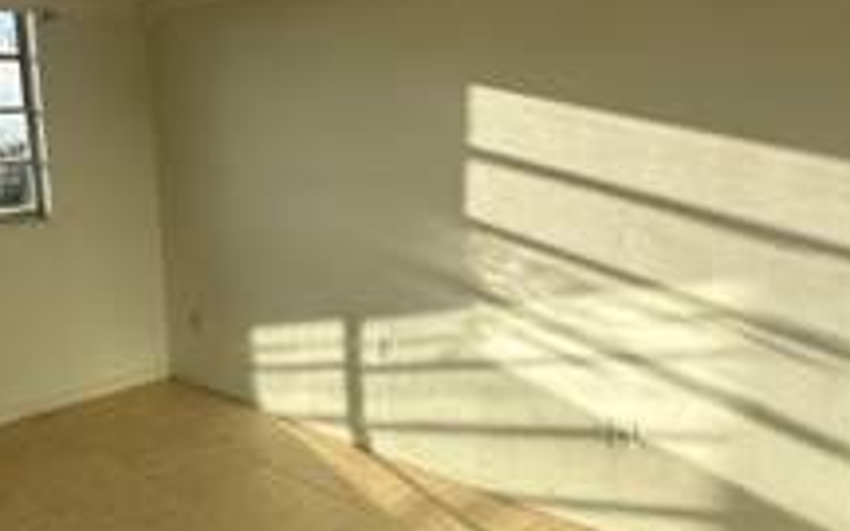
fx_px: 764
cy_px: 307
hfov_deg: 55.3
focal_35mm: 33
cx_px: 209
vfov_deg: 38.2
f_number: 2.2
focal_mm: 2.22
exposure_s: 1/1276
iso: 40
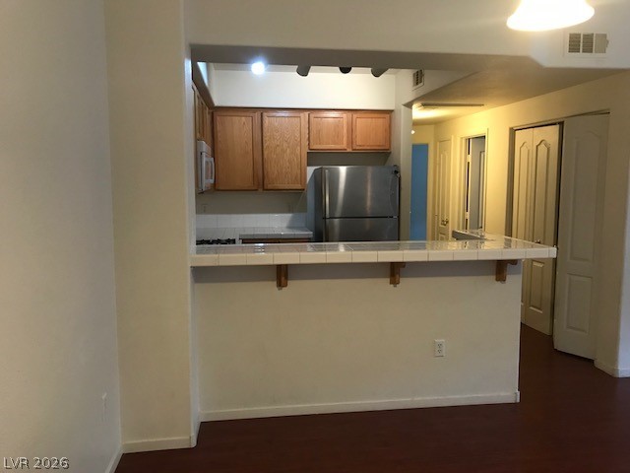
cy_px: 236
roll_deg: +0.0
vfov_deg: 49.7
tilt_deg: -6.5
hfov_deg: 63.4
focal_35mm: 28
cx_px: 315
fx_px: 510
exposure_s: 1/15
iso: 80
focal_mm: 3.99
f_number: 1.8
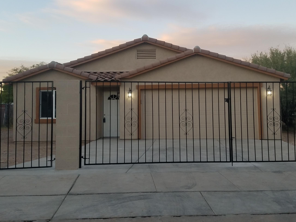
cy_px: 88
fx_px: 308
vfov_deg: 39.5
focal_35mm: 36
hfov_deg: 51.3
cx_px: 159
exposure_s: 1/148
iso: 50
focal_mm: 4.2
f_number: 1.7
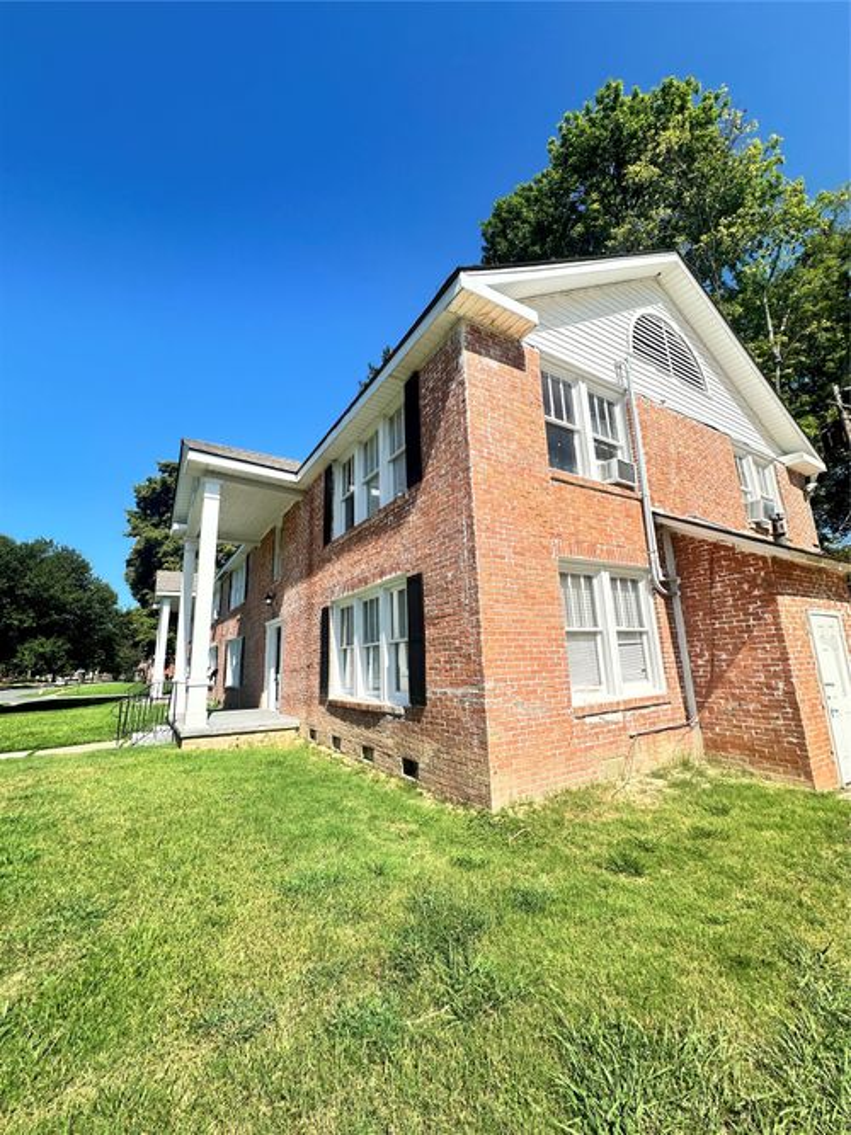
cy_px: 568
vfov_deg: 102.1
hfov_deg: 85.7
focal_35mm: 14
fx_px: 459
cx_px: 426
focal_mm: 2.22
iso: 40
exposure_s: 1/855
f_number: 2.2
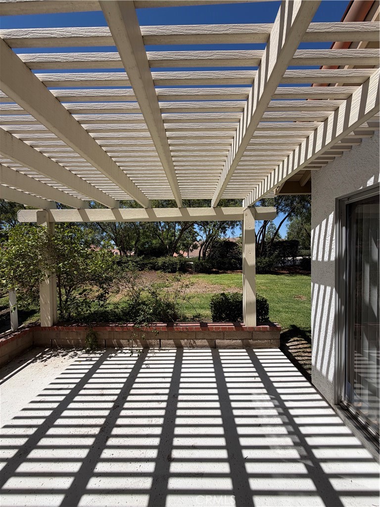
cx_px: 190
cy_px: 254
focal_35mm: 14
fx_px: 205
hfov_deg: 85.7
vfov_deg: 102.1
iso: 20
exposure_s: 1/1235
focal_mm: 2.22
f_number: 2.2
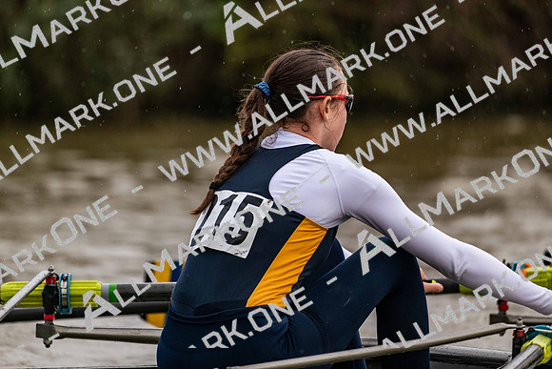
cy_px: 184
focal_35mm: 400
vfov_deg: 3.4
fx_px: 6134
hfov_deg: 5.2
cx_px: 276
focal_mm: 400
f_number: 4.5
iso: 2500
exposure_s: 1/1600
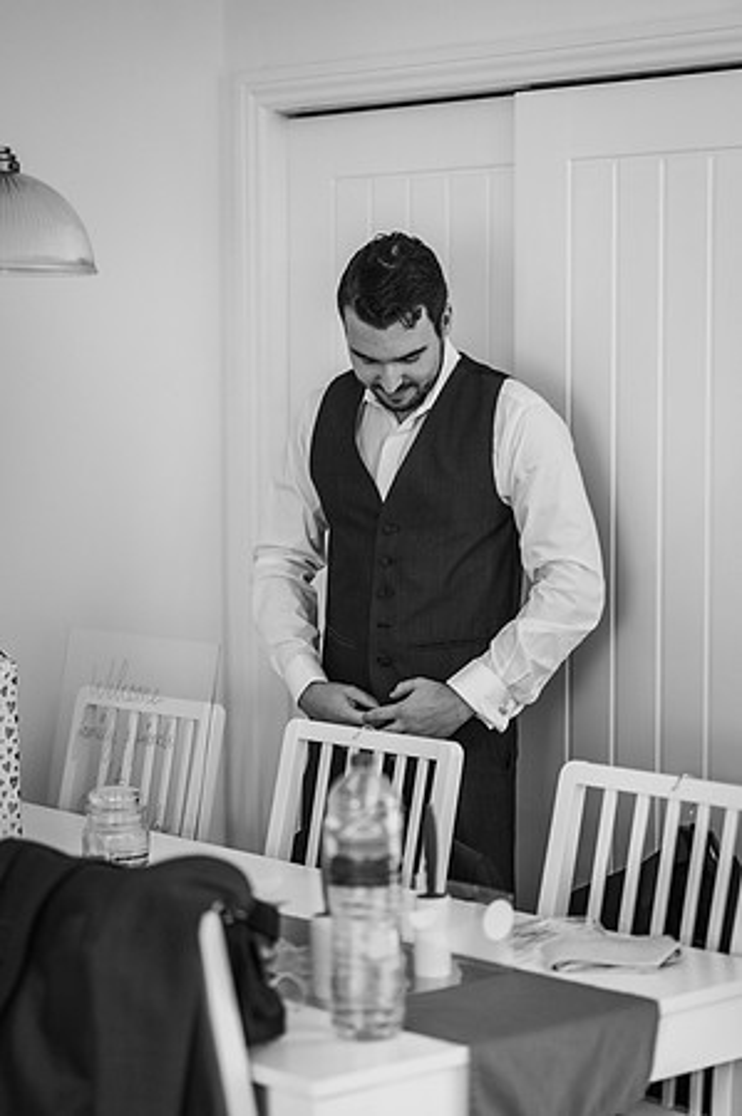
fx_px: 2634
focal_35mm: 85
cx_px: 371
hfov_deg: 16.0
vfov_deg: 23.9
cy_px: 558
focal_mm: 85
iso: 560
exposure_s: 1/200
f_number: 1.8
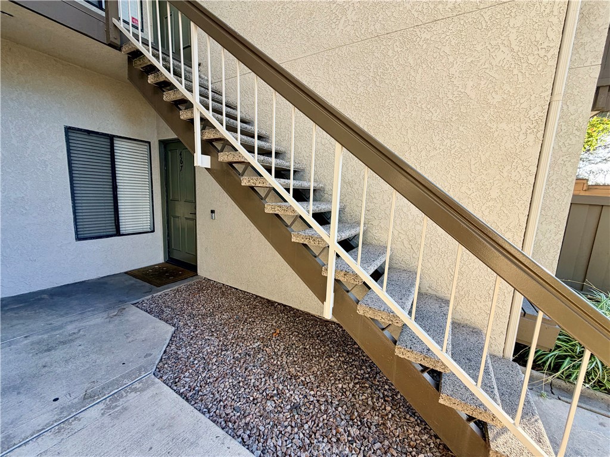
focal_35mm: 14
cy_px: 228
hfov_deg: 102.1
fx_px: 247
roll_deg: -2.7
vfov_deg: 85.7
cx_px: 305
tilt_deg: -8.7
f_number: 2.2
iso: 64
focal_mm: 2.22
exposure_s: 1/121
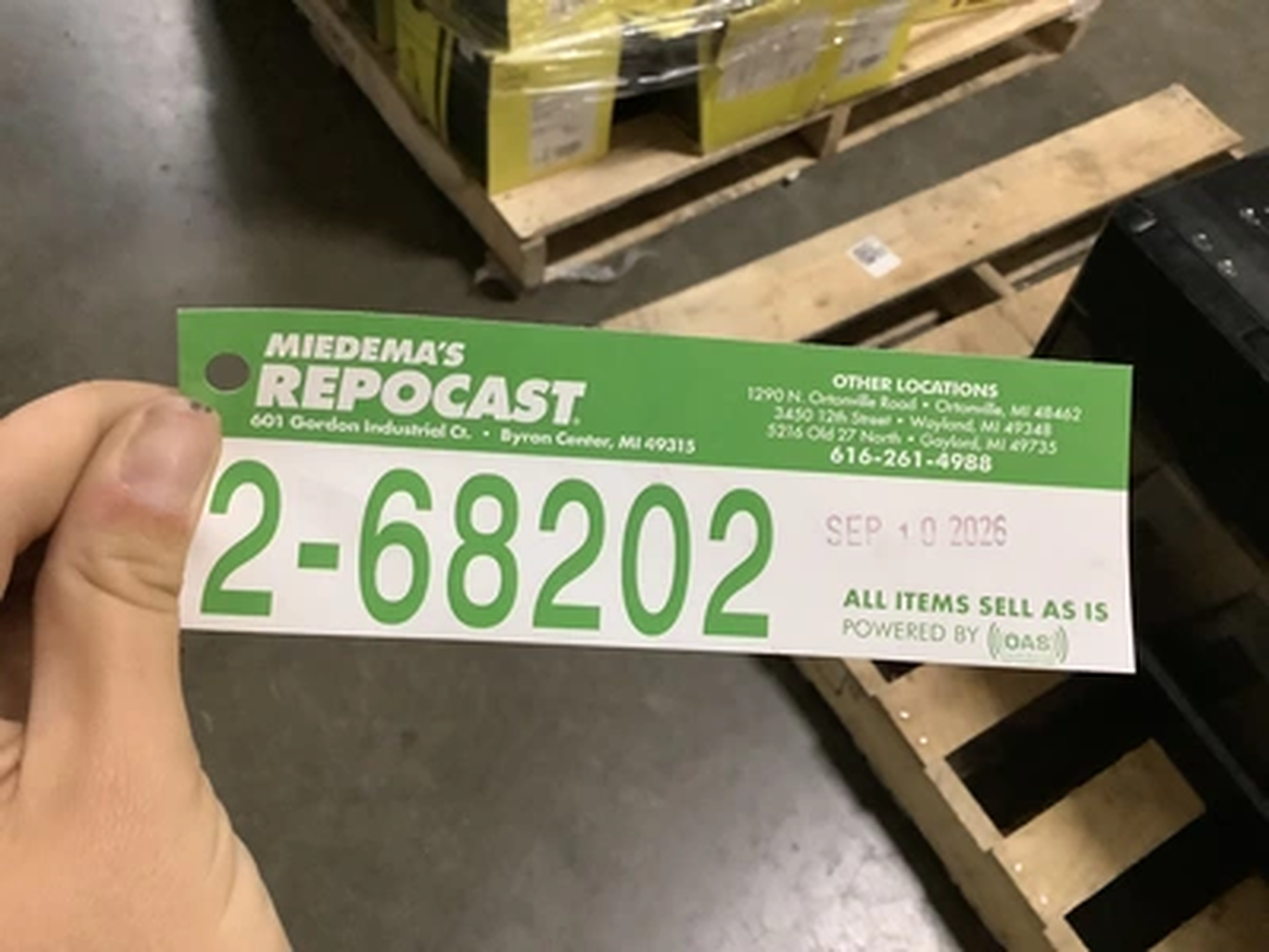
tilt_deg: -57.8
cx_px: 634
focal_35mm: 31
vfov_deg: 45.4
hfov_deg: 58.4
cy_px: 476
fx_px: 1136
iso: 400
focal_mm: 3.3
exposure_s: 1/40
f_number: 2.4
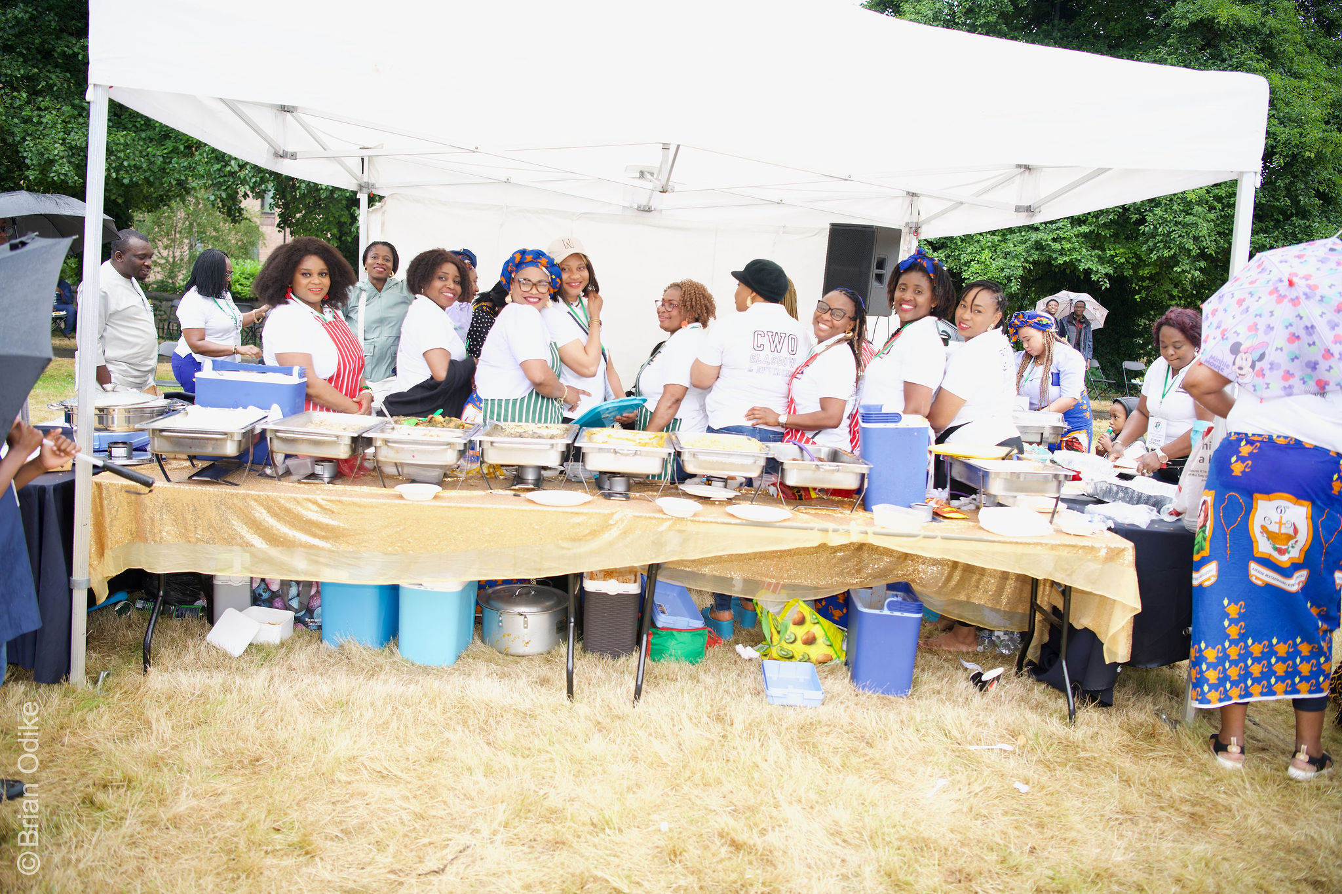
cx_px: 671
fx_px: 1081
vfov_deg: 45.0
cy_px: 447
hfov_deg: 63.7
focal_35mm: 29
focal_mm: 29
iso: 200
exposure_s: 1/60
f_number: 2.8
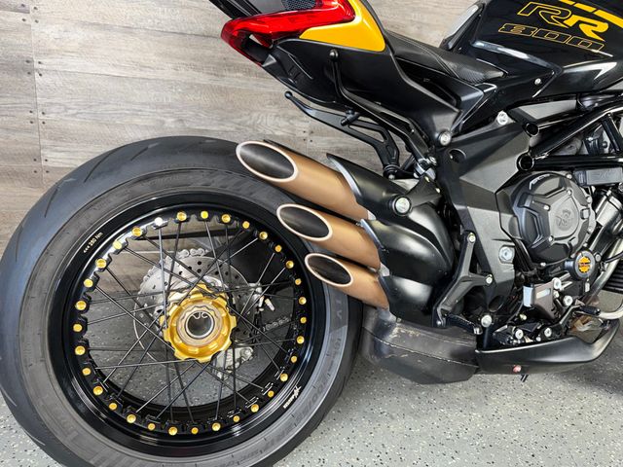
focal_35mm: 24
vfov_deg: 56.8
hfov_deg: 71.6
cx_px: 312
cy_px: 234
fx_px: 432
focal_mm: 6.76
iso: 64
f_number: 1.78
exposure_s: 1/19
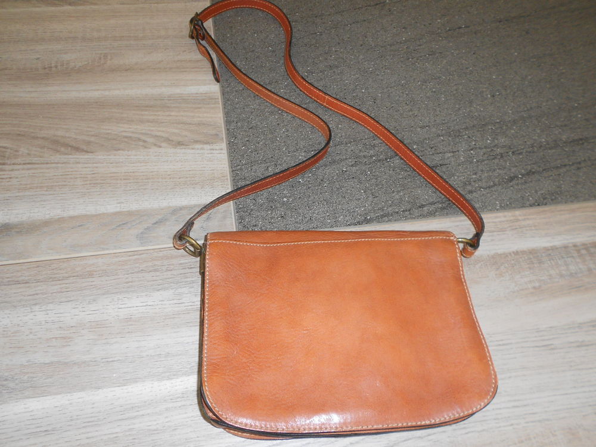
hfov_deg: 67.3
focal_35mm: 26
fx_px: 448
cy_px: 224
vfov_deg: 53.1
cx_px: 298
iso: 100
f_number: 3.2
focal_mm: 4.6
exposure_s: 1/25
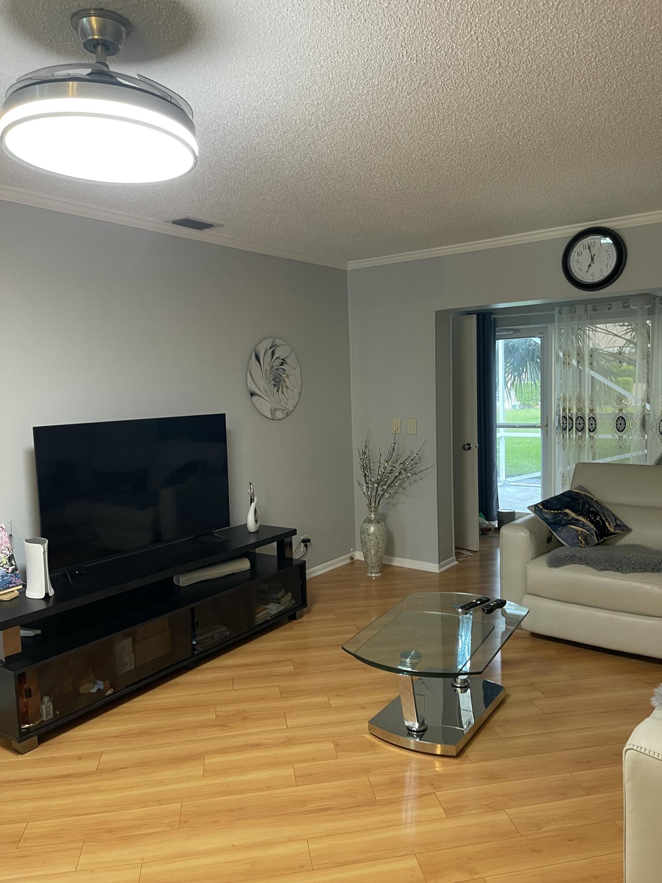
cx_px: 331
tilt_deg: -7.2
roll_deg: +2.4
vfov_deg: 69.4
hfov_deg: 54.9
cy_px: 442
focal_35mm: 25
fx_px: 637
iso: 200
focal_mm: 5.1
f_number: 1.6
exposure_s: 1/60
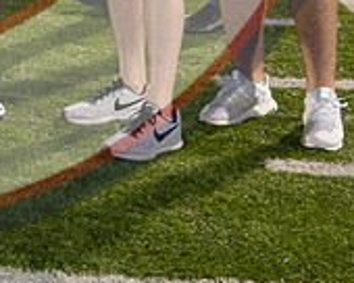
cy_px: -183
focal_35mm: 157
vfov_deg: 9.5
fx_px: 1645
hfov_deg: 11.8
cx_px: -158
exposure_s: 1/60
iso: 1400
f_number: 7.1
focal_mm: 42
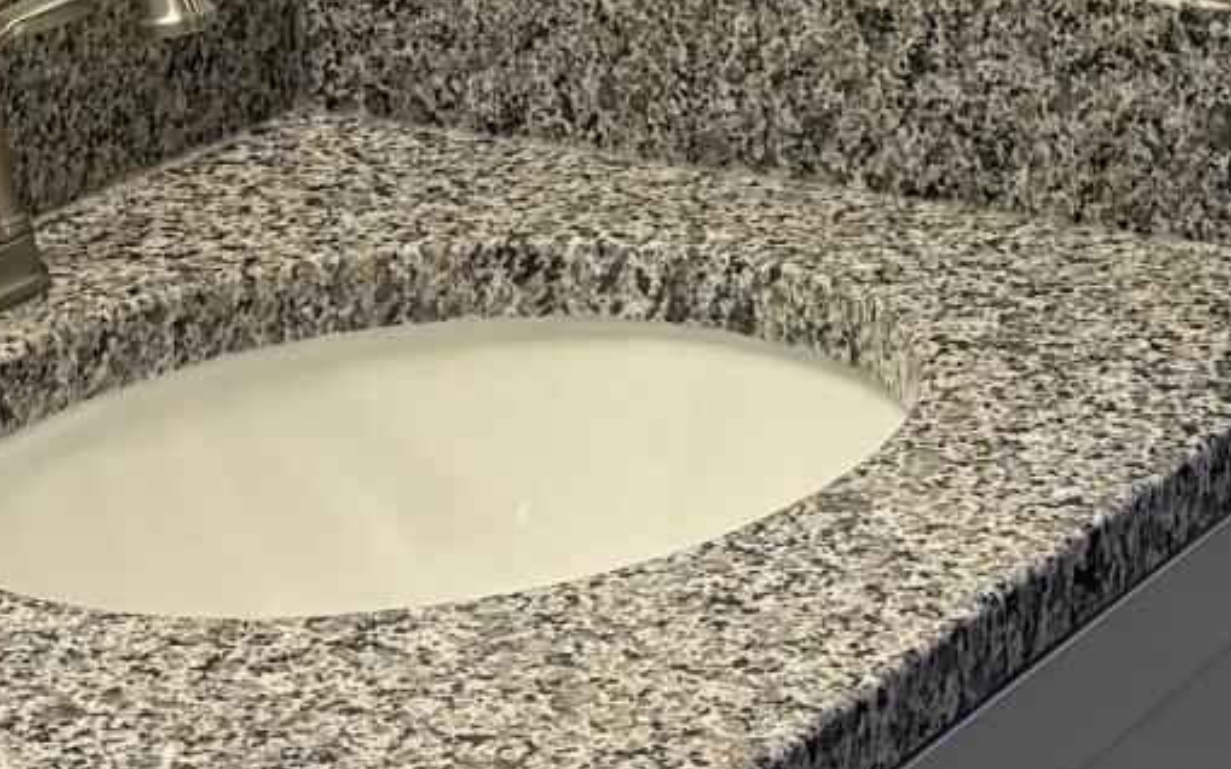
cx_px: 929
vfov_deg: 8.3
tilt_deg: -5.7
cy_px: -788
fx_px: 5032
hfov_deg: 13.9
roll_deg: -0.2
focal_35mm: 150
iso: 80
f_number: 1.78
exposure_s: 1/128
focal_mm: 6.76
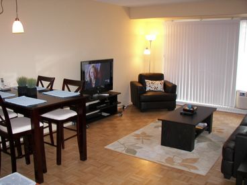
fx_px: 257
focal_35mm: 36
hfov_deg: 51.4
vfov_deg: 39.7
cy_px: 92
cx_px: 124
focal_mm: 6
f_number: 2.8
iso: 100
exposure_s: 1/30
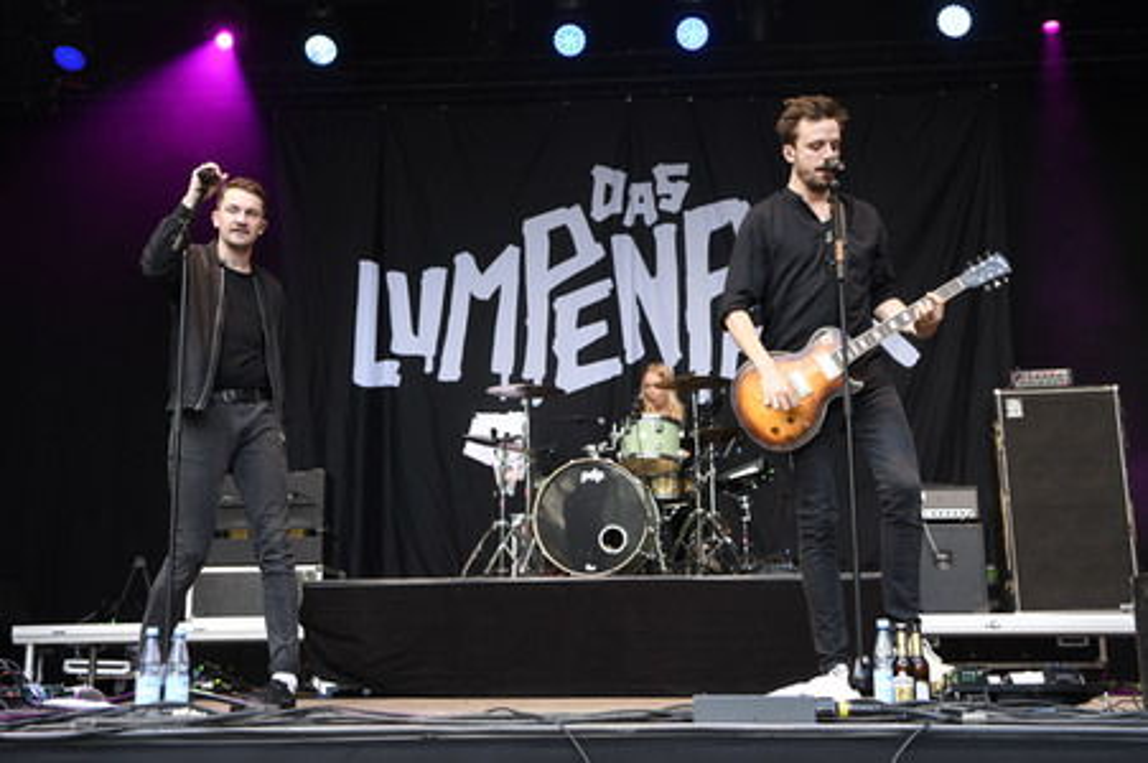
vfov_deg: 33.4
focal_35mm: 40
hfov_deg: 48.5
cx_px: 574
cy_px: 382
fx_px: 1275
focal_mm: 40
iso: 800
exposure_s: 1/320
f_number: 4
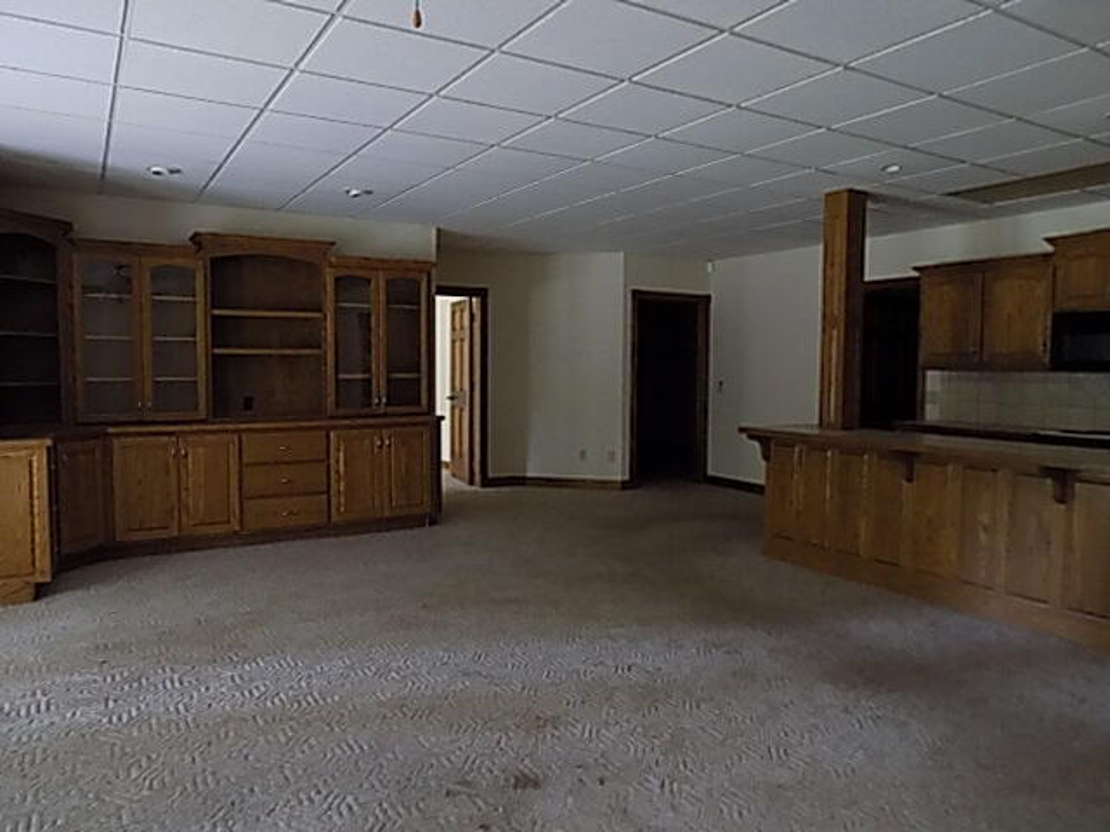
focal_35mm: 24
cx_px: 555
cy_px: 416
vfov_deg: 56.8
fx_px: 770
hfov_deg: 71.6
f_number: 3.1
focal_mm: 4.3
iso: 400
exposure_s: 1/8
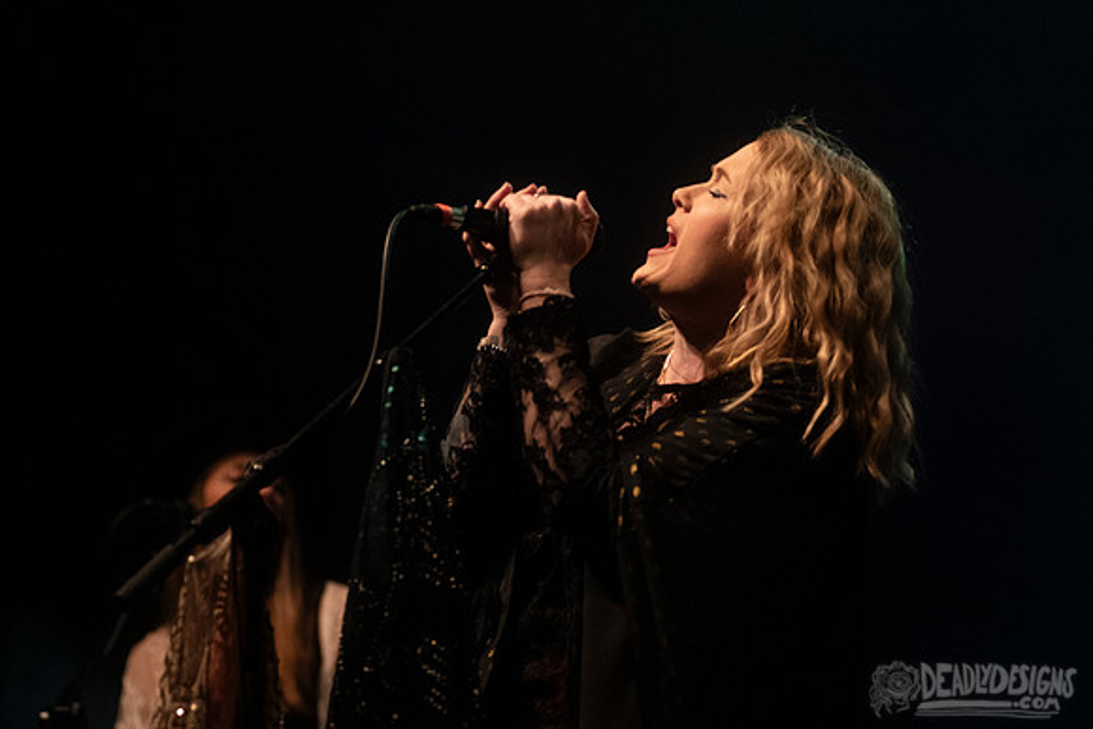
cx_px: 503
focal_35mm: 109
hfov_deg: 18.7
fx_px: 3314
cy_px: 352
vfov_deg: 12.6
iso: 2500
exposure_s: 1/160
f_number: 3.2
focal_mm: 86
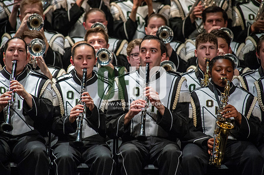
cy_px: 88
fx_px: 4397
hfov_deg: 3.4
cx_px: 132
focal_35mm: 600
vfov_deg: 2.3
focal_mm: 600
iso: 5000
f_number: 5.6
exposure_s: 1/400
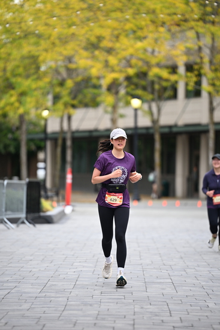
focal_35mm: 195
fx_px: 1786
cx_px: 110
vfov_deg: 10.5
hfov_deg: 7.0
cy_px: 165
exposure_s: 1/1600
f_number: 2.8
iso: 640
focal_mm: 195
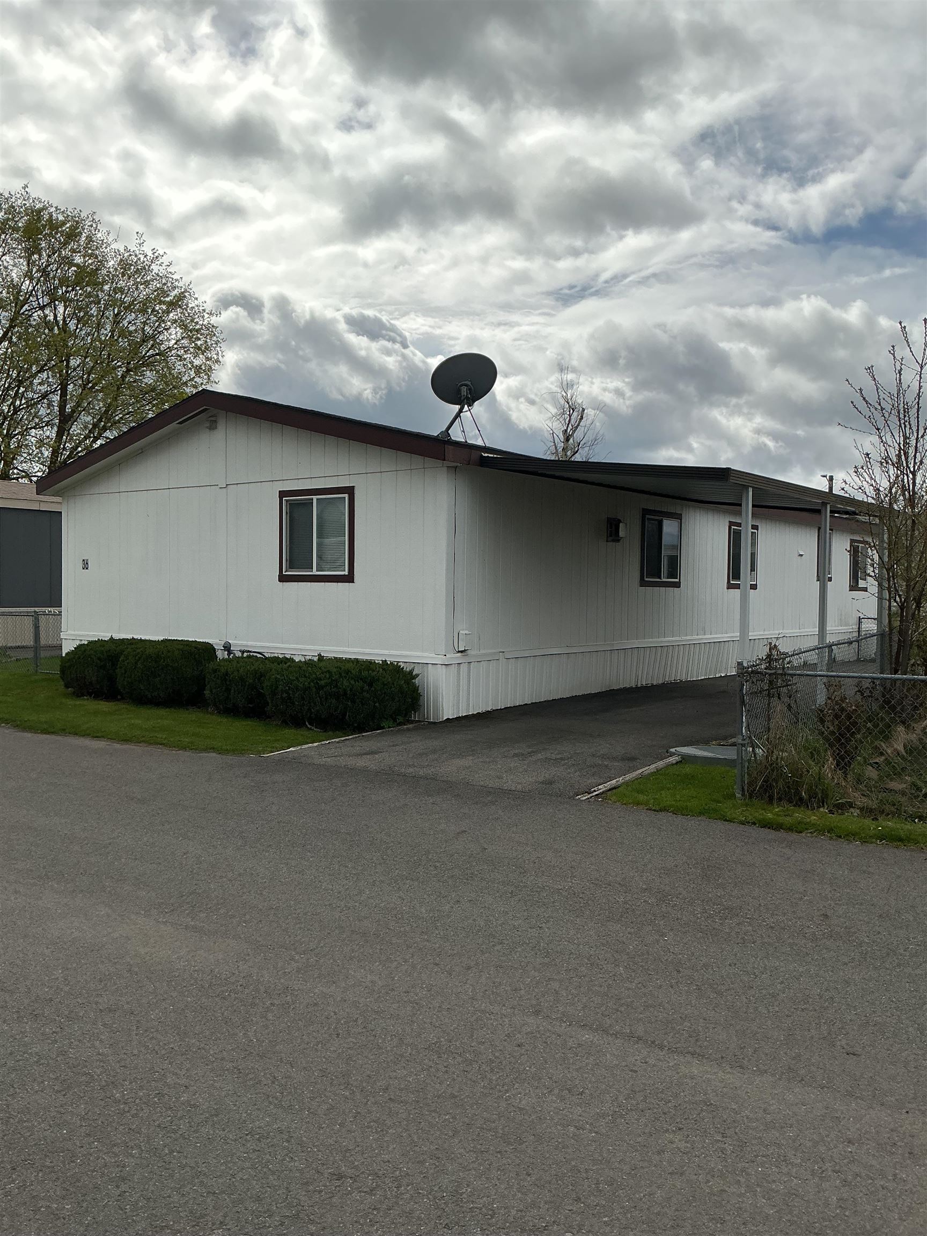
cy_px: 618
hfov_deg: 48.2
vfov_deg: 61.7
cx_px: 464
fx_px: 1035
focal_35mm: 29
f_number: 1.8
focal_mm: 3
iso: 25
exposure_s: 1/4785
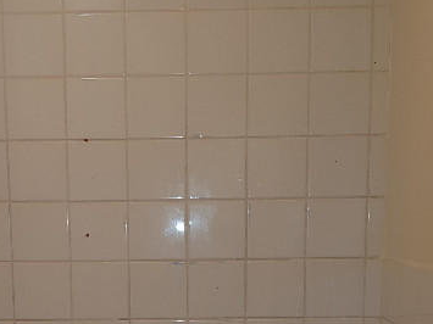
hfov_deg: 26.0
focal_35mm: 75
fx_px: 938
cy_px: 393
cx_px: 189
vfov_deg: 18.5
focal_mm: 4.2
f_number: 1.7
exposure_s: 1/50
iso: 64
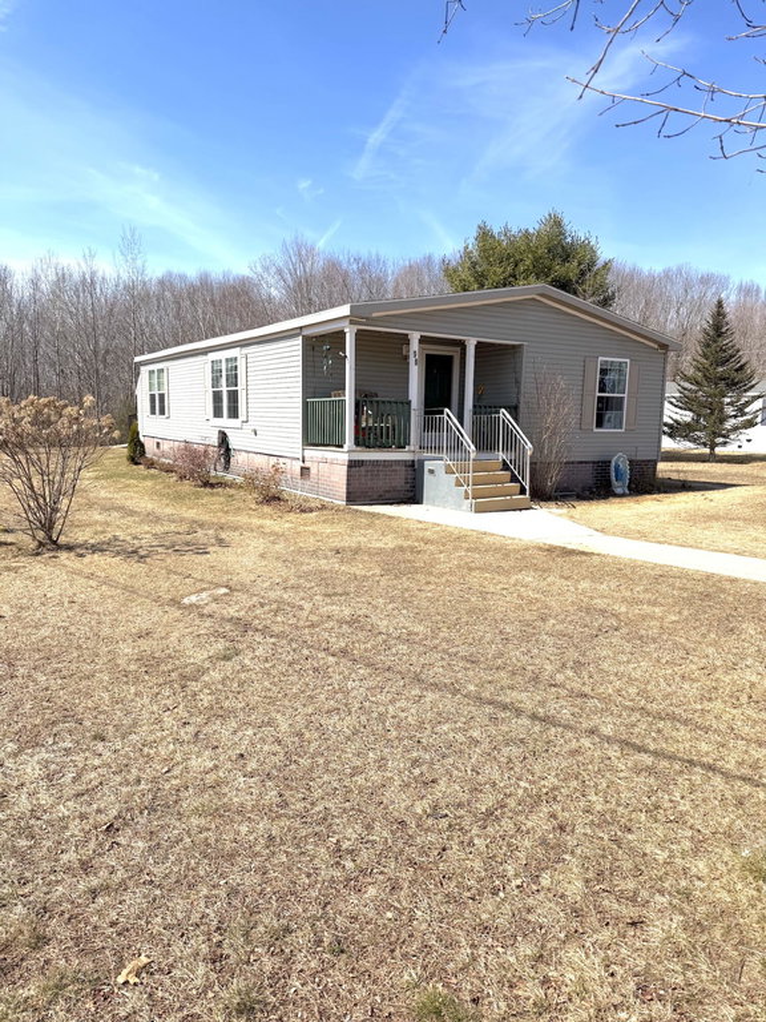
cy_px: 511
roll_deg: -2.2
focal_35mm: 24
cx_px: 383
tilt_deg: -4.9
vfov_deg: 71.6
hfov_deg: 56.8
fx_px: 708
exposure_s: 1/5714
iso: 80
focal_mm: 6.76
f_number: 1.78
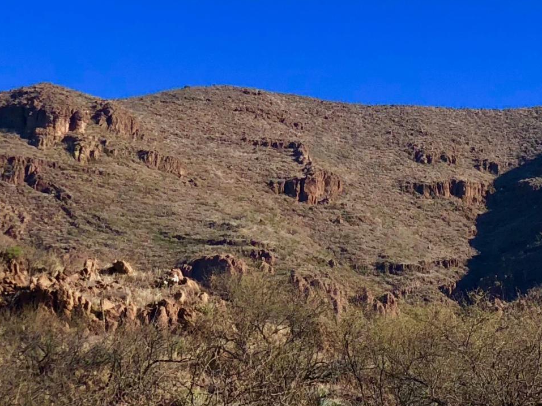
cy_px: 80
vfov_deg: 9.1
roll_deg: -1.3
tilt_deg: +13.2
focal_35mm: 163
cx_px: 792
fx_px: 2552
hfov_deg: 11.6
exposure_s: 1/571
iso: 16
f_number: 2.4
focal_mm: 6
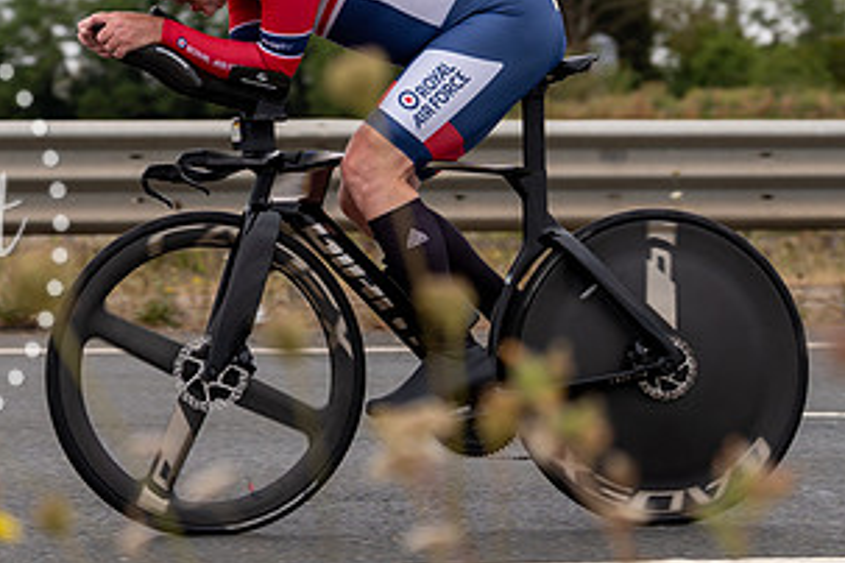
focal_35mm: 152
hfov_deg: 13.5
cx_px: 239
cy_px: 148
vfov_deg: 9.0
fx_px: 3567
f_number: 3.5
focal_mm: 70
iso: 100
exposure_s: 1/800
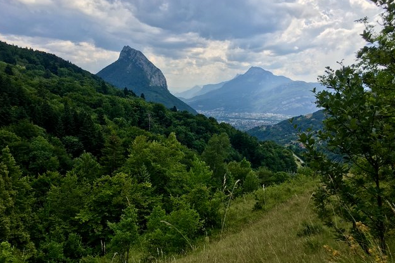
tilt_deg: -5.2
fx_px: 340
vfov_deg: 42.3
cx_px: 201
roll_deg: +0.1
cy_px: 136
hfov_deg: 60.3
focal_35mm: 31
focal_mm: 4.15
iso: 25
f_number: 2.2
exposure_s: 1/1350
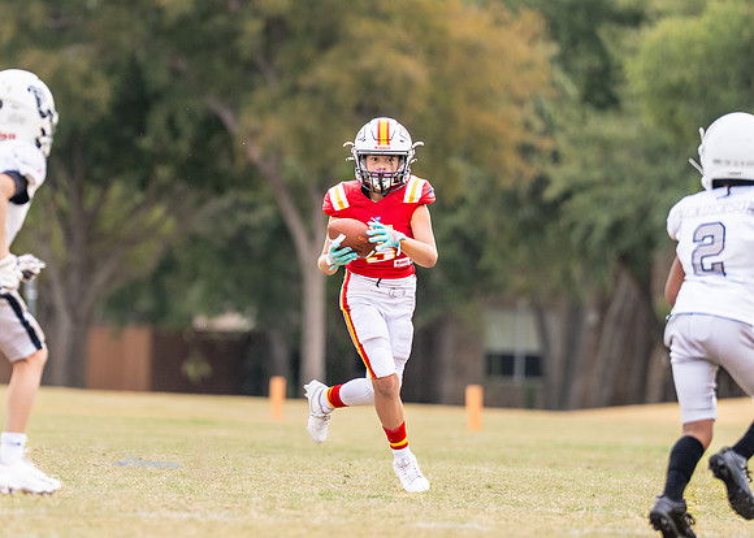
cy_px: 204
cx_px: 206
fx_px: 10790
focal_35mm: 504
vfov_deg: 2.9
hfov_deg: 4.0
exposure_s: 1/1250
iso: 160
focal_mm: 200
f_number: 2.8
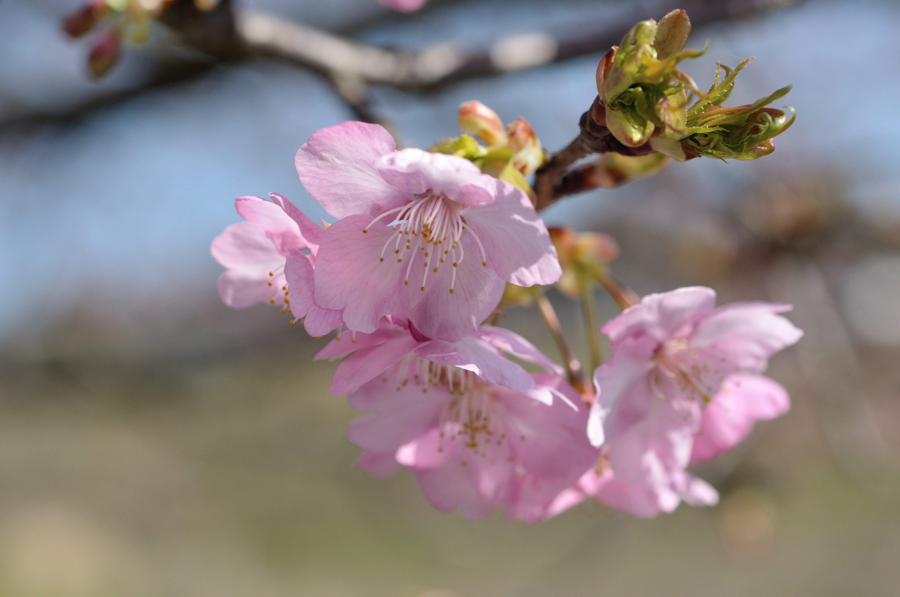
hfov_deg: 22.6
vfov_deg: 15.2
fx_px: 2247
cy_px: 298
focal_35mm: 90
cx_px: 450
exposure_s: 1/1000
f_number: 5.6
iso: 200
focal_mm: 60
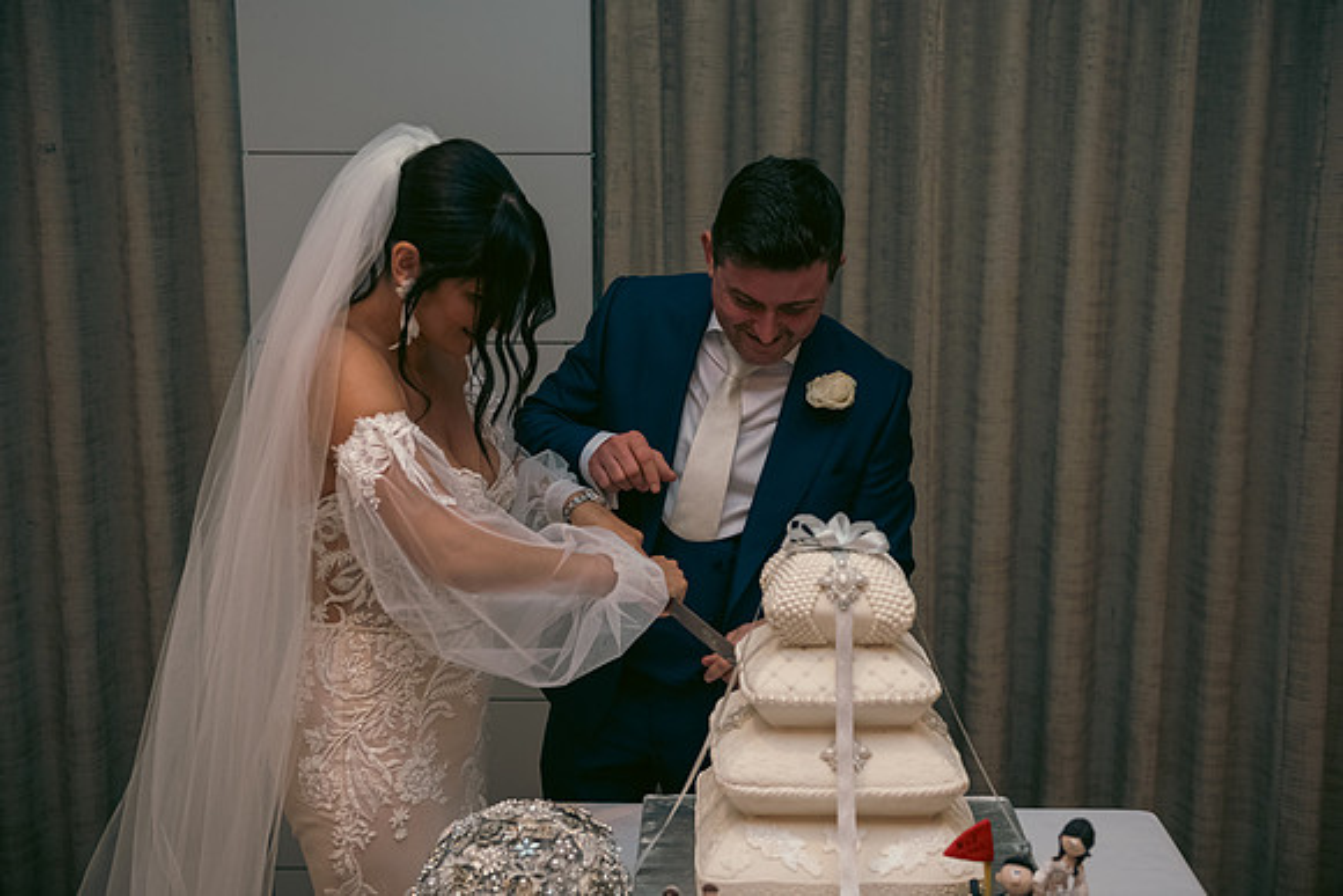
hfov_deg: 43.6
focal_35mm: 45
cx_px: 672
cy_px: 448
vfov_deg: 29.9
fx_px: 1679
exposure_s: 1/160
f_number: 3.5
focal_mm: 45
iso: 800
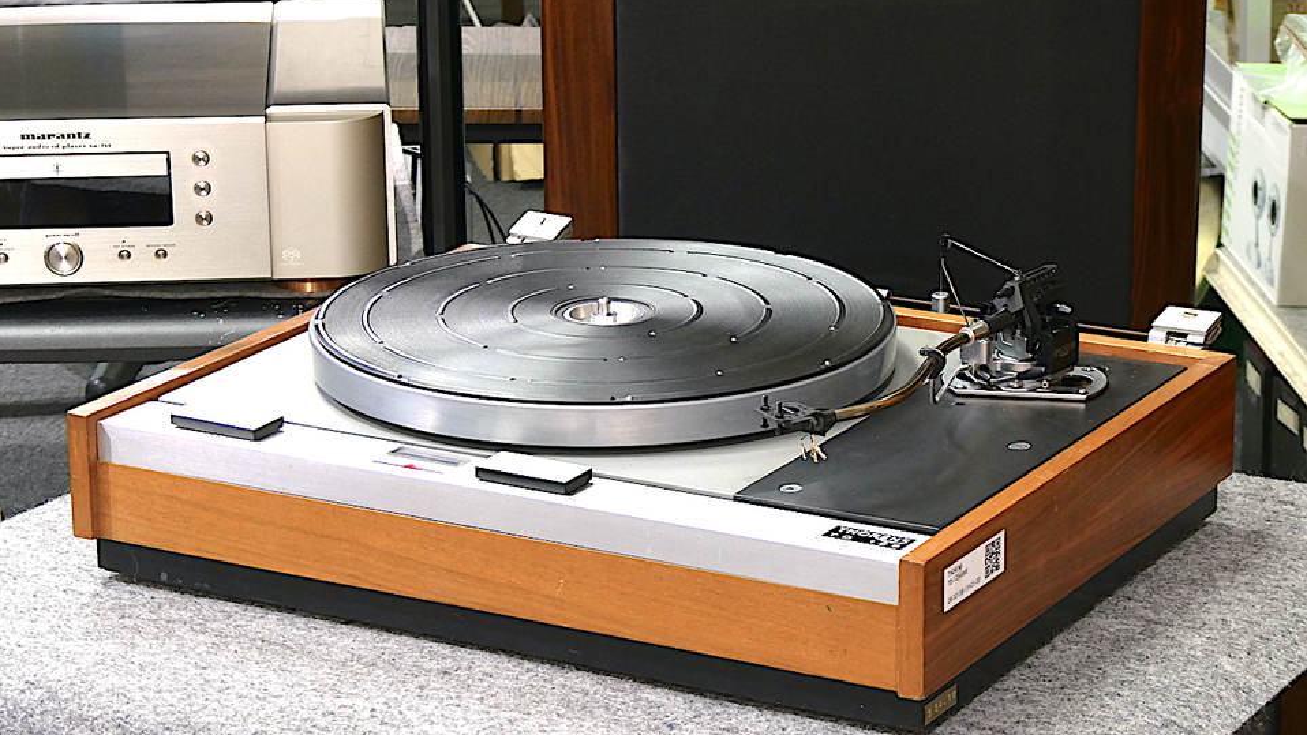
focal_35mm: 107
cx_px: 654
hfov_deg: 20.0
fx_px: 3708
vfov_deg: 11.3
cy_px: 464
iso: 200
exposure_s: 1/4
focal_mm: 17.5
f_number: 5
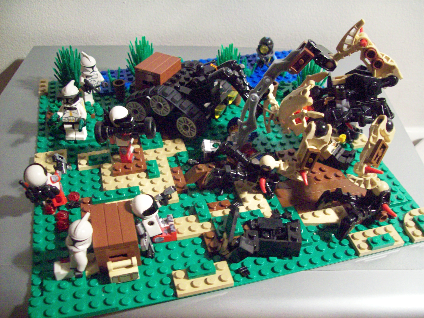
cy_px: 159
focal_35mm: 36
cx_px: 212
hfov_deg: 51.4
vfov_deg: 39.7
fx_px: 441
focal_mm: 6
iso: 200
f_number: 2.7
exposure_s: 1/8
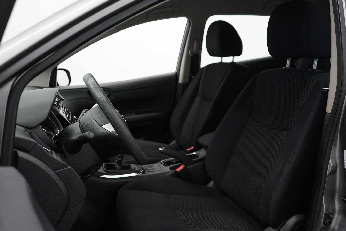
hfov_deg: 61.9
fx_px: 288
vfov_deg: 43.6
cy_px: 116
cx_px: 173
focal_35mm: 30
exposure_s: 1/160
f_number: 3.5
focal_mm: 30
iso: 2500
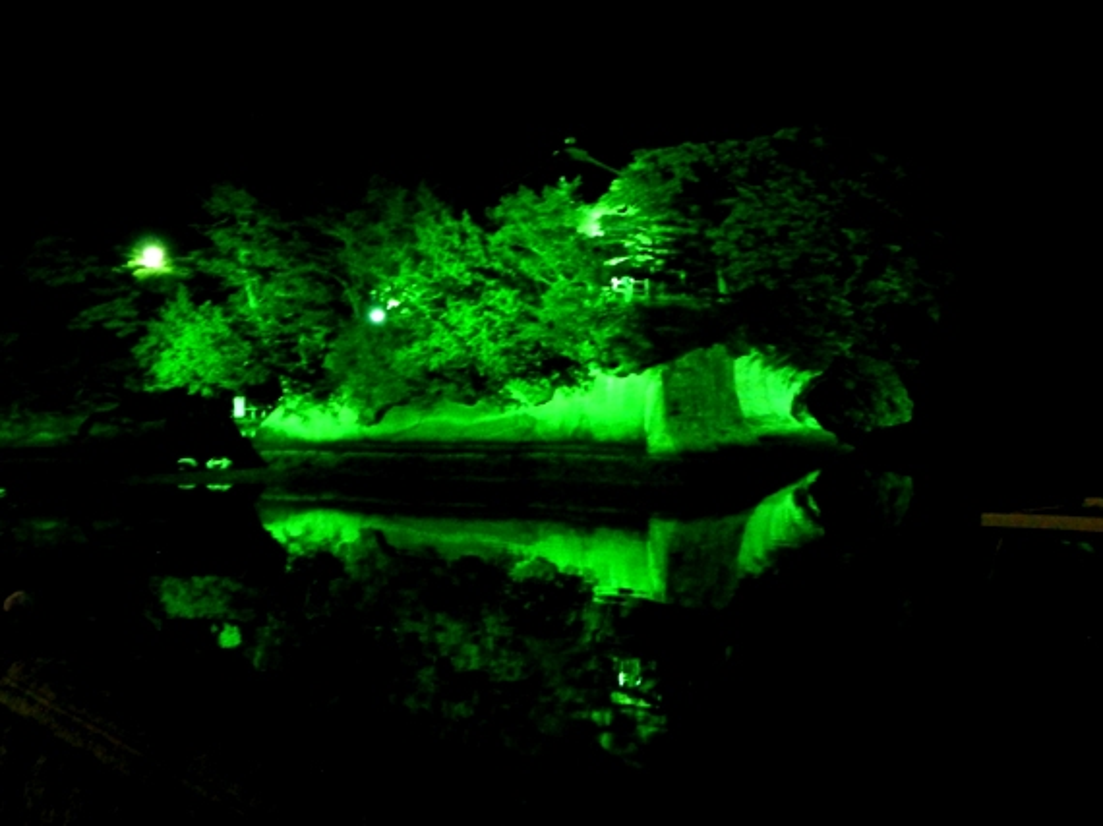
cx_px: 552
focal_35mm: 37
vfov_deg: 38.6
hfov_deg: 50.2
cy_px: 413
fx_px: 1178
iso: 400
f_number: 3.2
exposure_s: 1/7.4
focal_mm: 6.6
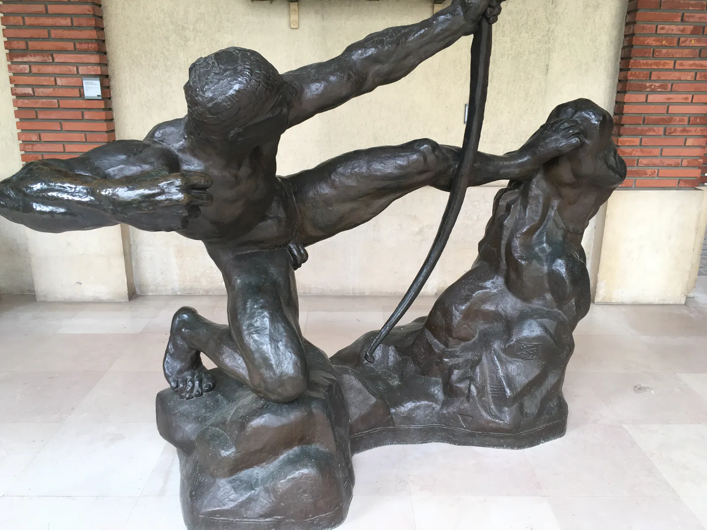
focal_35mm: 29
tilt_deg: -17.6
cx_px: 354
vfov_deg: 48.2
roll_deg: -0.9
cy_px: 265
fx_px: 592
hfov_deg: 61.7
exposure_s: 1/50
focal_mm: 4.15
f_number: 2.2
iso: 32
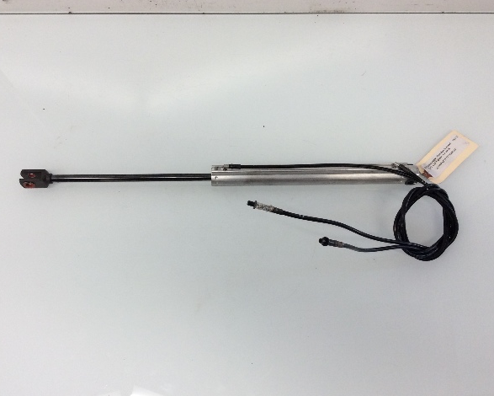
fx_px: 497
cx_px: 235
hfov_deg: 52.8
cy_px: 200
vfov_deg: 43.4
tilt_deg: -72.5
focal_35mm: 34
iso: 64
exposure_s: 1/120
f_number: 2.4
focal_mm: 3.3
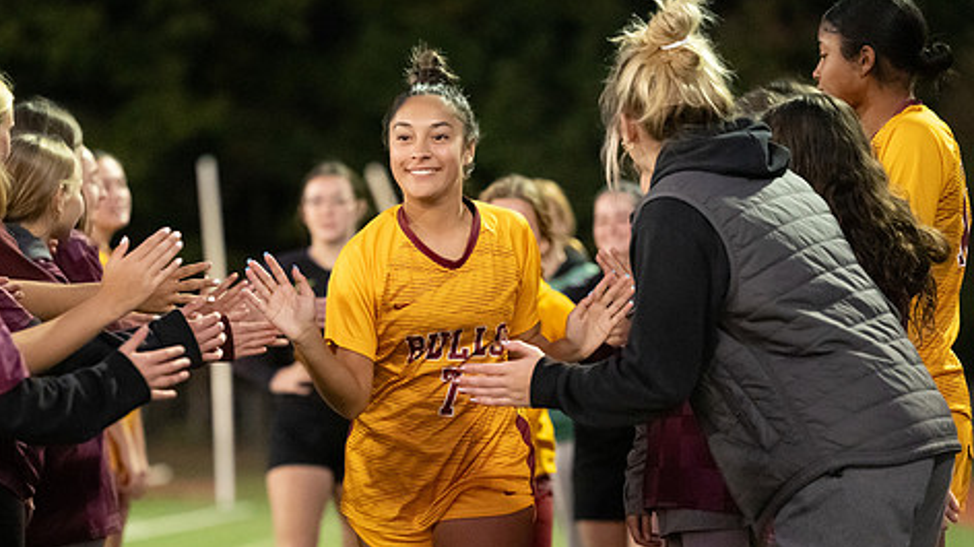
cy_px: 416
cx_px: 384
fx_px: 4698
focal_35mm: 182
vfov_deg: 6.7
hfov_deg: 11.8
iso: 16000
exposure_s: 1/640
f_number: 2.8
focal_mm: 125
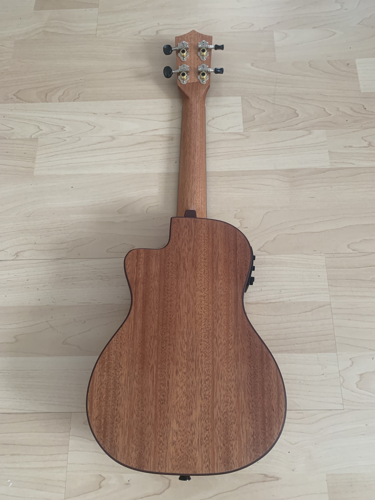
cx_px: 188
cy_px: 250
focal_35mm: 26
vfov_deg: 67.3
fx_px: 376
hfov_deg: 53.1
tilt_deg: -71.6
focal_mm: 4.25
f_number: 1.8
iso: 125
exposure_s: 1/60
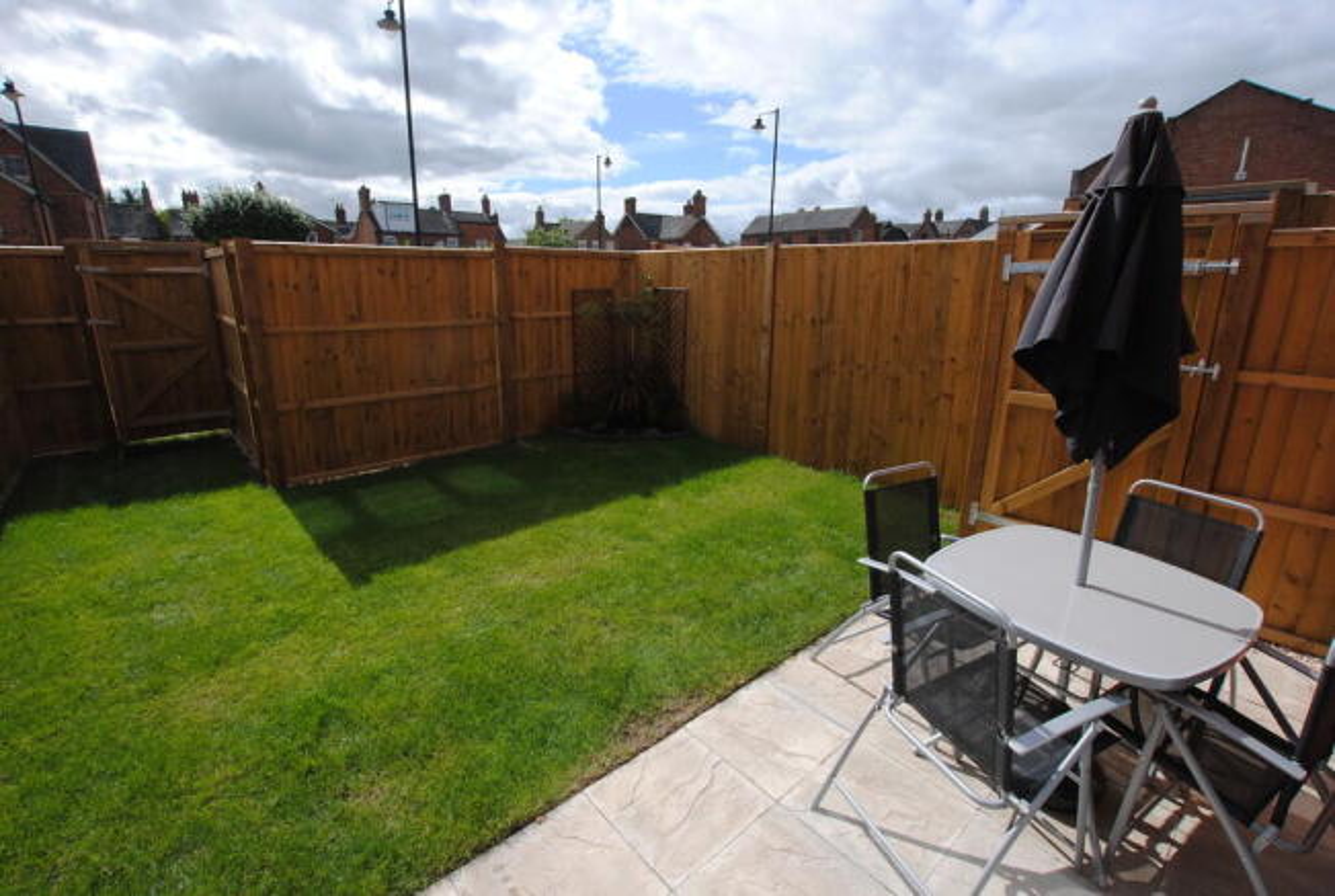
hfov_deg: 100.3
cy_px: 448
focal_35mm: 15
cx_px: 668
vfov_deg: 77.6
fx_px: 557
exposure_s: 1/250
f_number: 8
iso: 100
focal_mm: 10
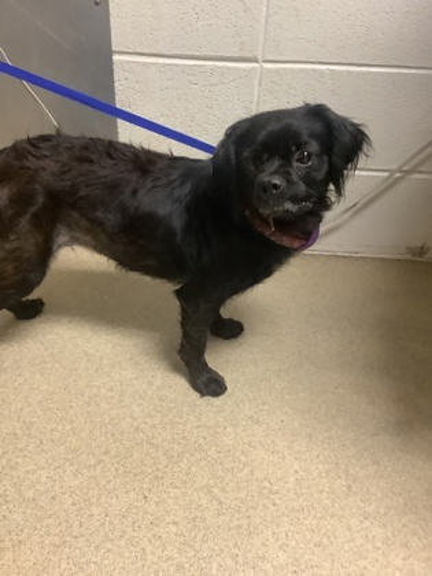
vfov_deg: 58.4
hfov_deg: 45.4
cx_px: 216
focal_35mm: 31
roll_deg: -4.2
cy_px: 288
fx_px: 516
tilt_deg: -36.2
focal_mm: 3.3
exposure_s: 1/40
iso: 250
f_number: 2.4
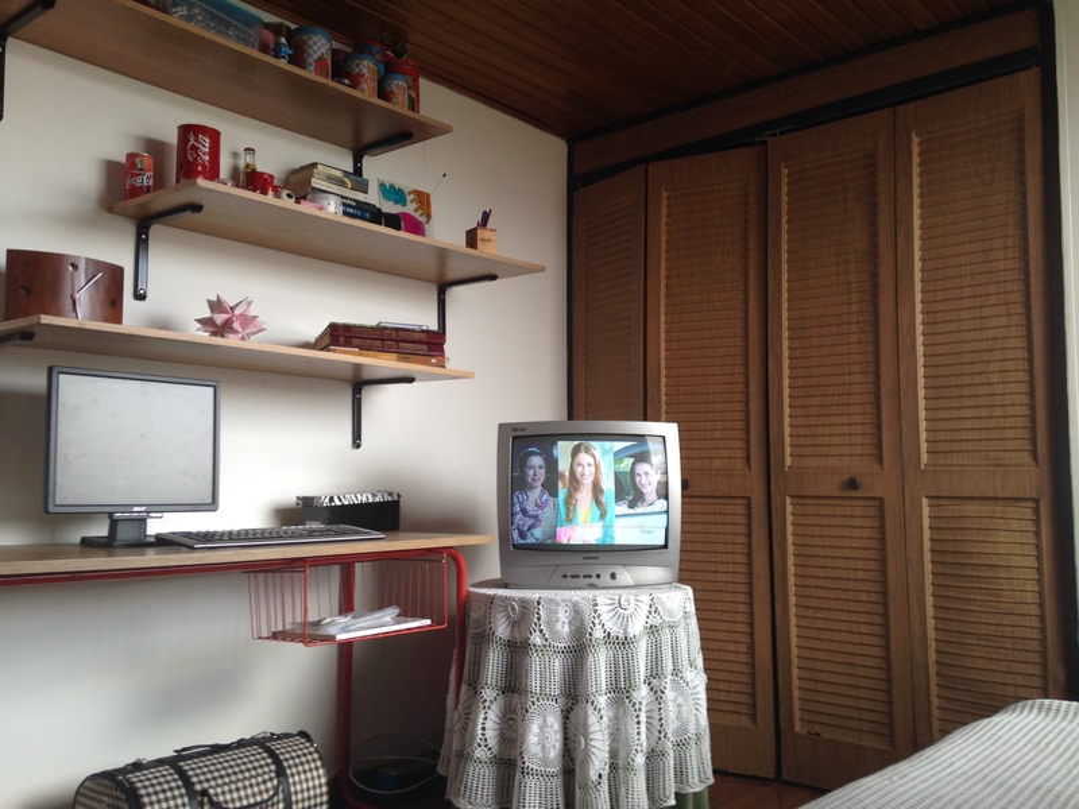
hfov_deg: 55.4
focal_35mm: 33
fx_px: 1029
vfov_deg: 42.9
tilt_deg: +4.1
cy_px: 404
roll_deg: -0.1
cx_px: 540
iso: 64
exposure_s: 1/60
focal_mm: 4.12
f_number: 2.4
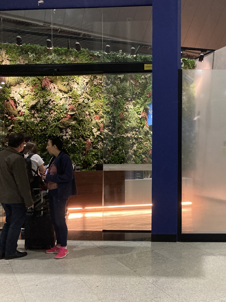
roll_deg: -0.4
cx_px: 180
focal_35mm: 38
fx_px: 331
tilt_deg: +0.0
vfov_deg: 49.0
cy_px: 151
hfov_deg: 36.5
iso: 320
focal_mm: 3.99
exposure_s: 1/60
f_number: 1.8
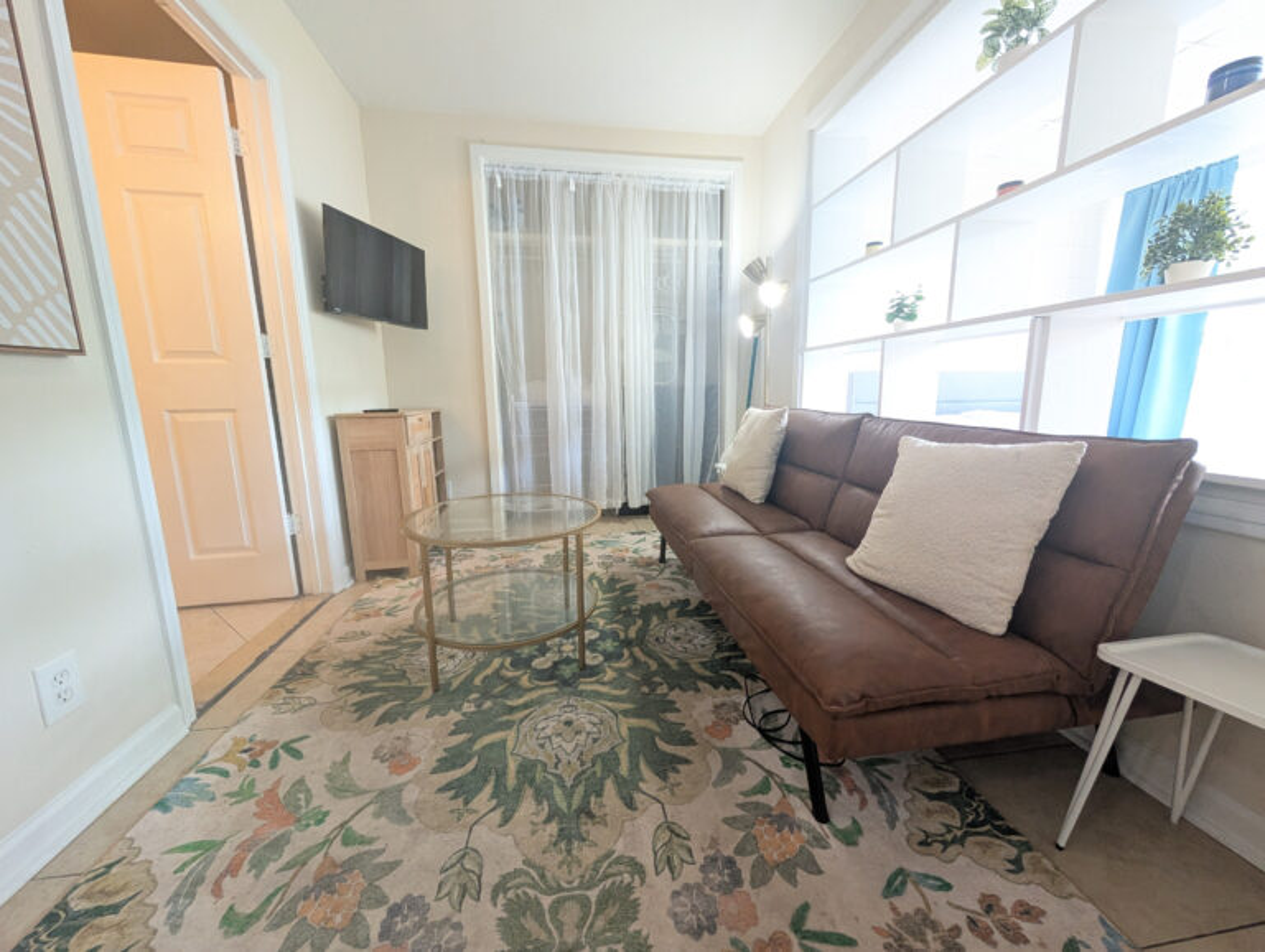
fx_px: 439
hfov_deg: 110.5
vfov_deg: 94.6
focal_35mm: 12
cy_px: 476
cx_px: 632
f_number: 1.7
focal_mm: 2.02
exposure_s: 1/120
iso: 464
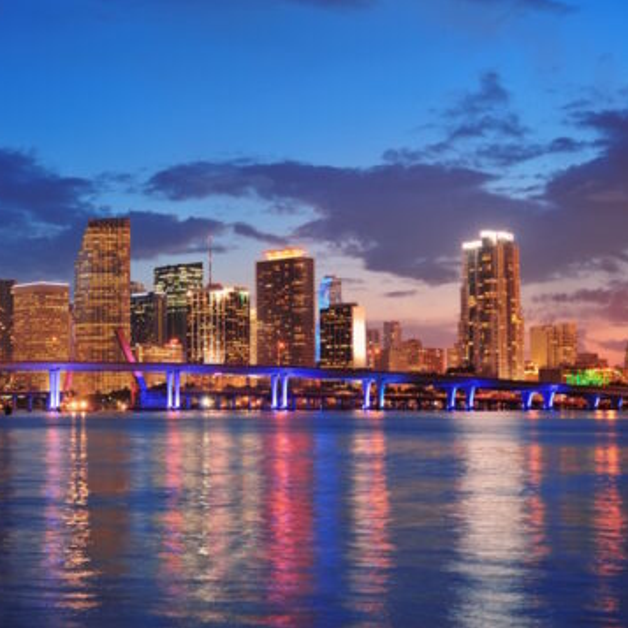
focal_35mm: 64
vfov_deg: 26.9
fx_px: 1314
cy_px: 313
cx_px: 194
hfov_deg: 26.7
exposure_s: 1.5
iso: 200
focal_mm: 50
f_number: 4
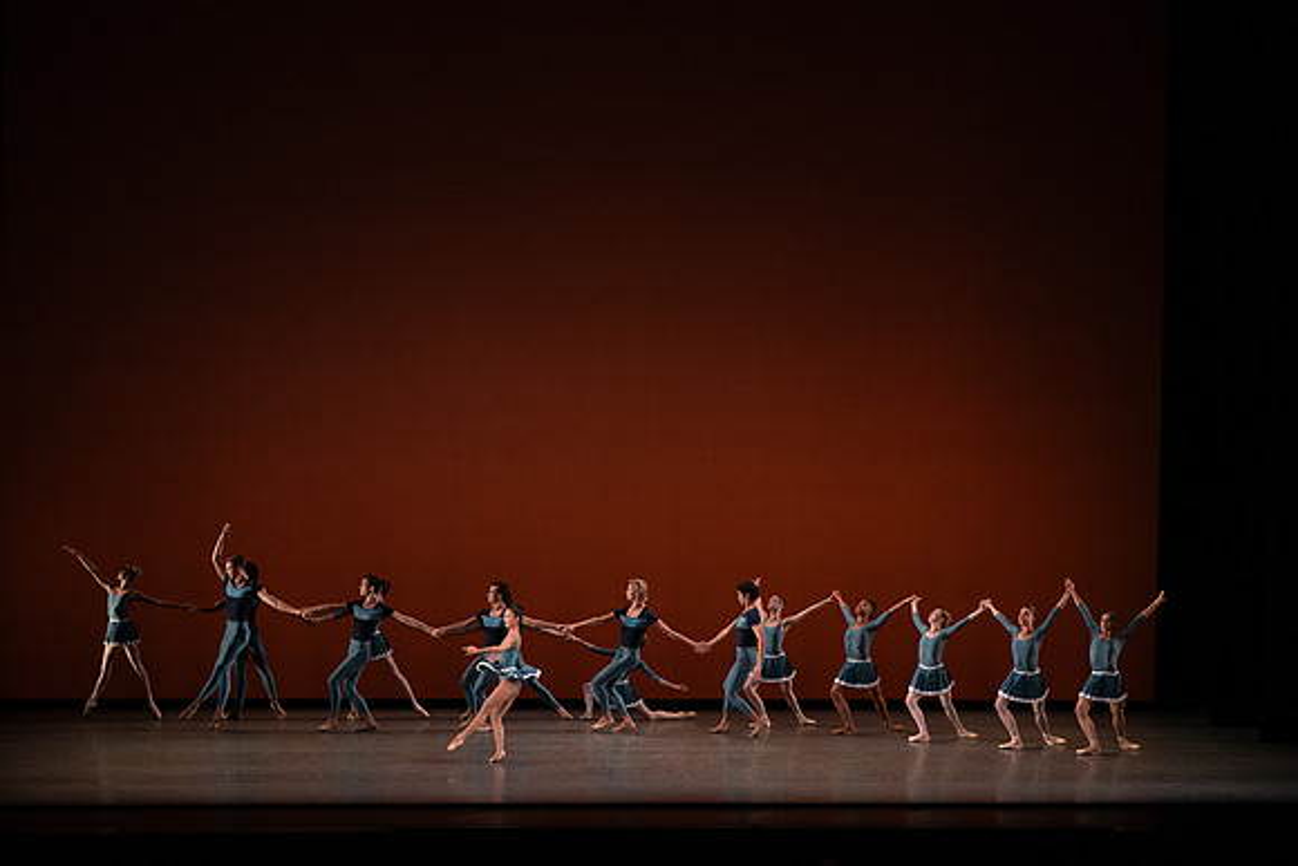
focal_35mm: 100
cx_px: 649
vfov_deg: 13.7
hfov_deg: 20.4
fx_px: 3606
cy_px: 433
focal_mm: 100
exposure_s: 1/400
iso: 5000
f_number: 9
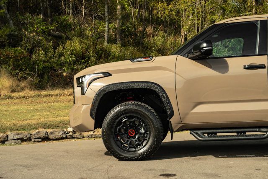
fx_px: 432
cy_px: 90
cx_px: 134
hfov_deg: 34.5
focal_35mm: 58
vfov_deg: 23.4
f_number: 10
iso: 800
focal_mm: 58
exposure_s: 1/500
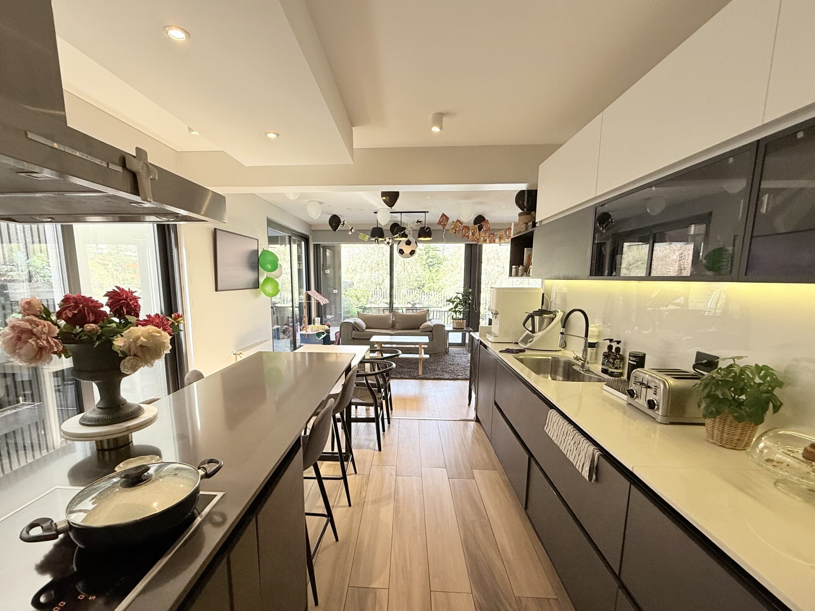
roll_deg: -0.6
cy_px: 335
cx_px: 386
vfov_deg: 77.9
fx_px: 377
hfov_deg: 94.4
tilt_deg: -9.5
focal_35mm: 16
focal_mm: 2.22
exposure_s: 1/99
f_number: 2.2
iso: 100
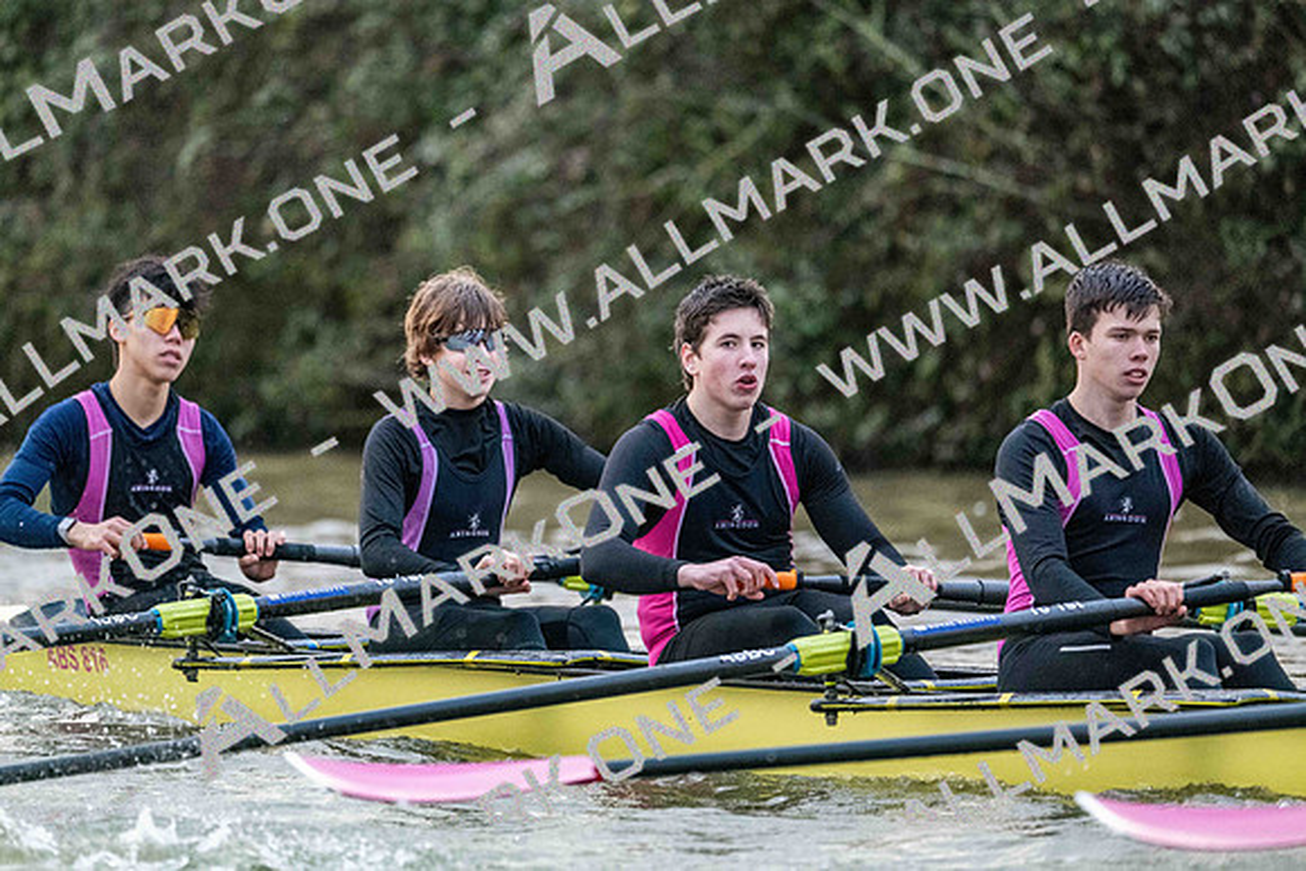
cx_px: 653
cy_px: 436
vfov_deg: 3.4
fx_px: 14514
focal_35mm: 400
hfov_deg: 5.2
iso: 11400
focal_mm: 400
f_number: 4.5
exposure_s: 1/1600
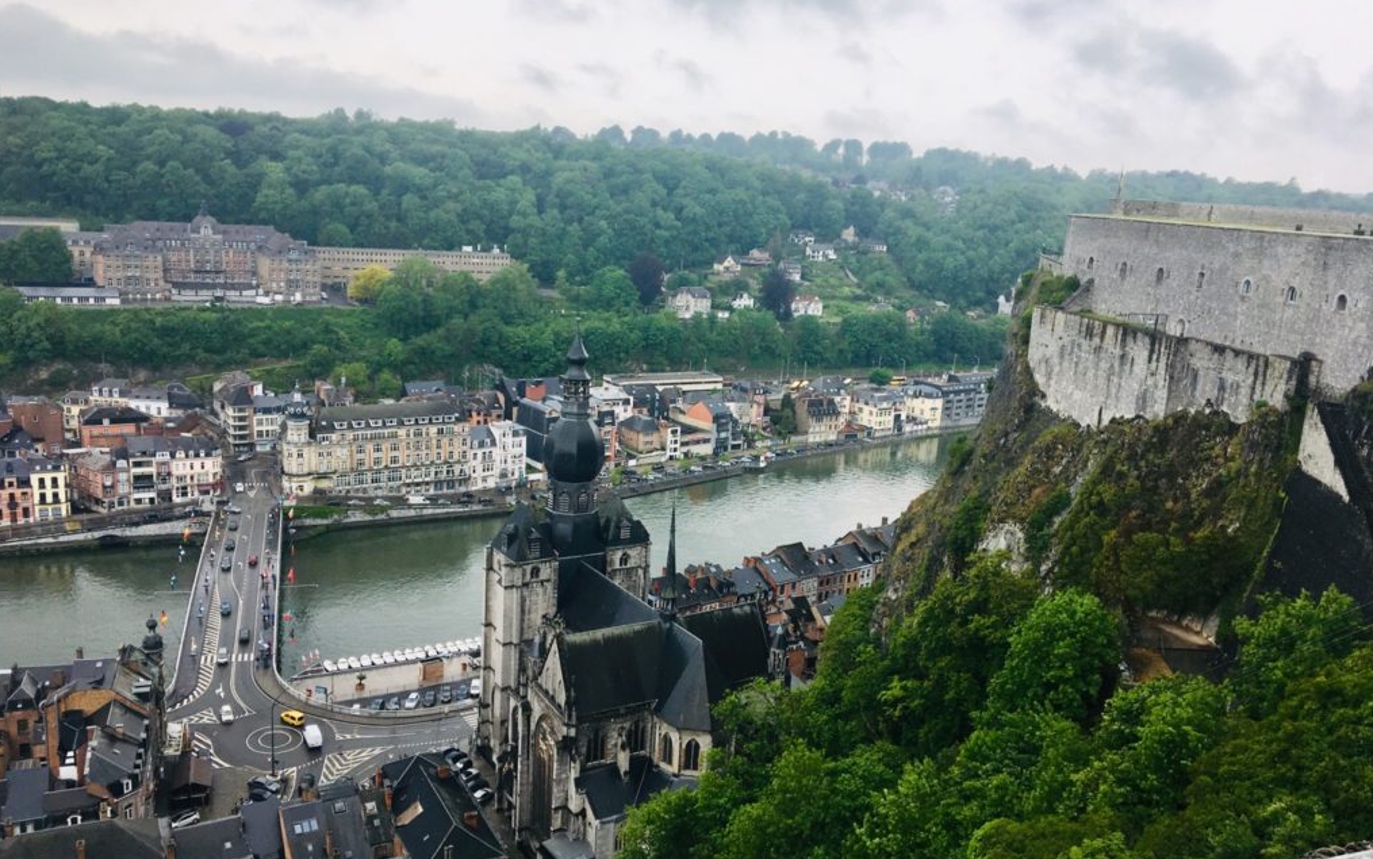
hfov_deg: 61.2
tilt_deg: -13.8
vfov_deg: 40.6
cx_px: 687
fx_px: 1160
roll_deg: -2.4
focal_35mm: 31
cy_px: 461
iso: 25
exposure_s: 1/785
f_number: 2.2
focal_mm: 4.15
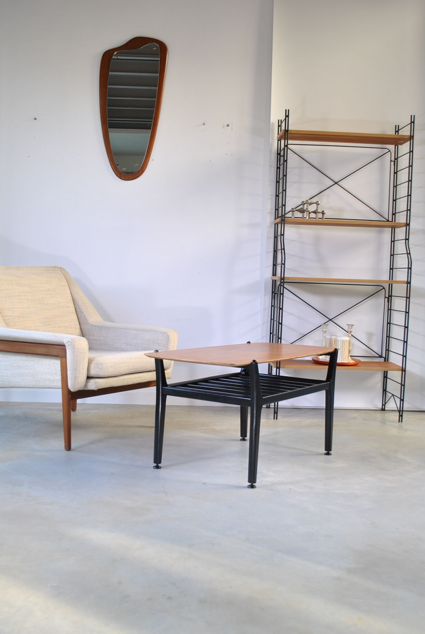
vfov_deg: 48.4
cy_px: 316
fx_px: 705
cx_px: 202
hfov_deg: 33.5
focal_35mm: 40
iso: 200
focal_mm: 22
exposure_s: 1/40
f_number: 4.5
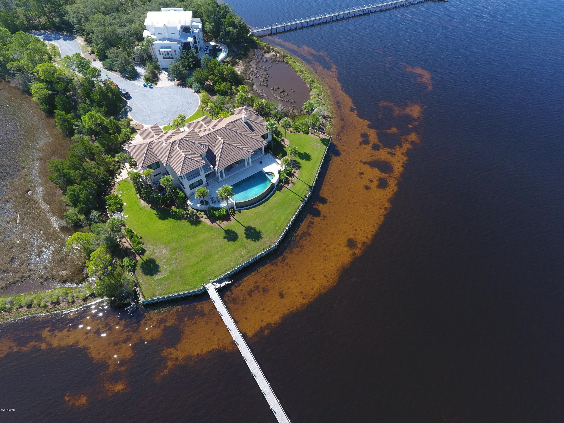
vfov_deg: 66.0
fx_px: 326
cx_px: 282
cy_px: 212
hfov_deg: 81.7
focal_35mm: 20
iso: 100
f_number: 2.8
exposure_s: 1/323
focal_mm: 3.61
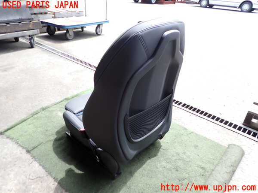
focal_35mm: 25
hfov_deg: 69.4
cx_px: 129
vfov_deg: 54.9
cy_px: 96
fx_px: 186
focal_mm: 4.5
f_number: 2.8
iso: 100
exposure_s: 1/250
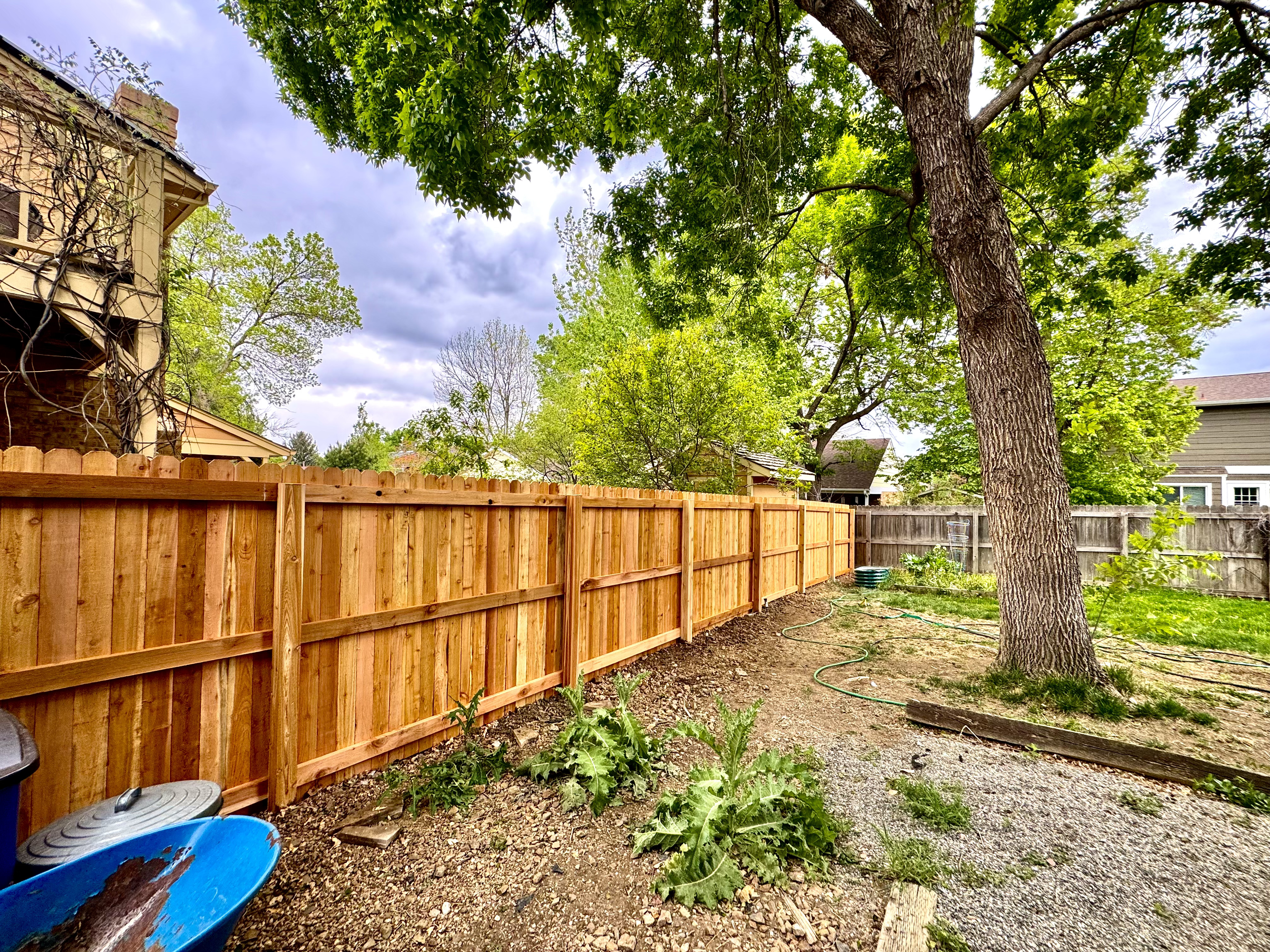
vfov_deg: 85.7
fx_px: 514
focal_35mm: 14
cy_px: 476
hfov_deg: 102.1
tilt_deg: +1.5
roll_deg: -0.8
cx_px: 635
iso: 40
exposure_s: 1/189
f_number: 2.2
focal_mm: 2.22
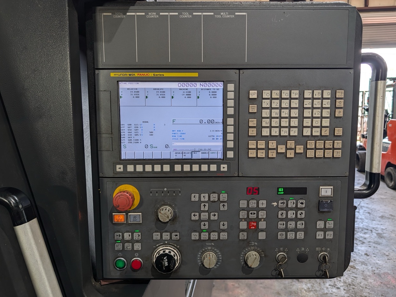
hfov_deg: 69.4
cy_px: 143
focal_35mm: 25
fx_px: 286
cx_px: 205
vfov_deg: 54.9
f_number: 1.68
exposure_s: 1/63.9
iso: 38
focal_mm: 6.9
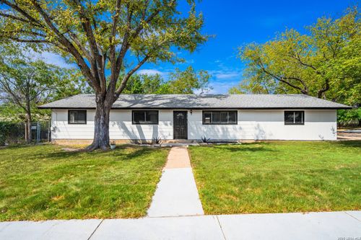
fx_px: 170
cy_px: 120
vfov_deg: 70.4
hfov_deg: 93.3
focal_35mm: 17
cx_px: 180
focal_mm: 17
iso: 100
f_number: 8
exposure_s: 1/400
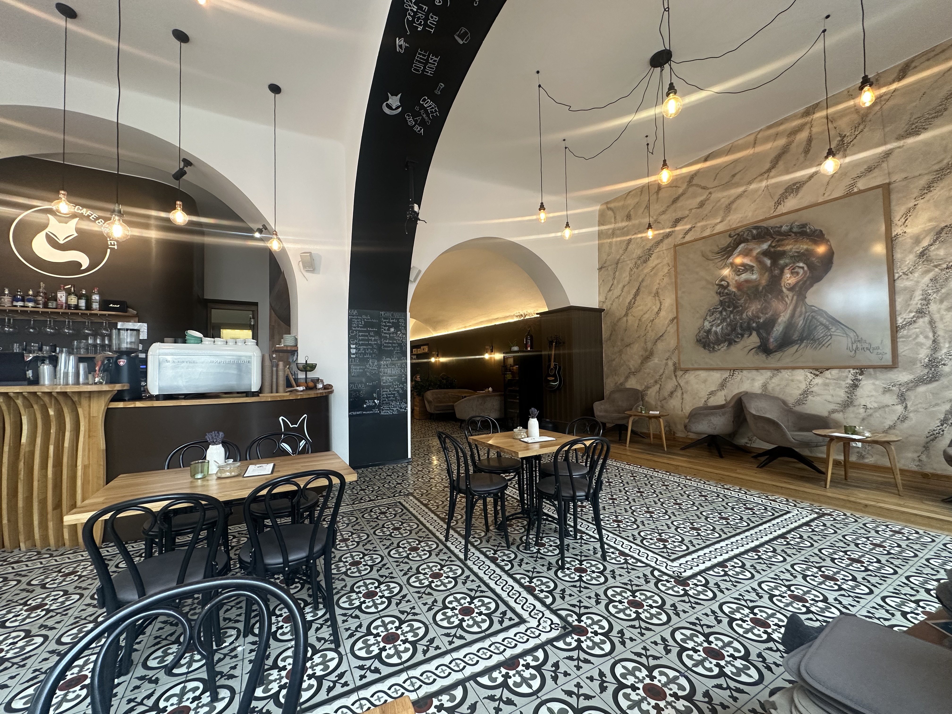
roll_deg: +1.2
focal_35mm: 14
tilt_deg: +2.3
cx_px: 476
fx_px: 385
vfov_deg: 85.7
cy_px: 357
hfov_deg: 102.1
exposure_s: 1/100
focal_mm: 2.22
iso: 200
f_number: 2.2
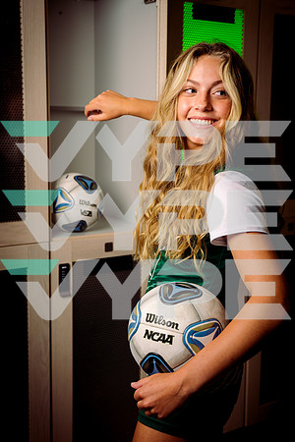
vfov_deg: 38.9
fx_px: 627
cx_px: 148
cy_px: 221
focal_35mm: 51
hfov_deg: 26.5
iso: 125
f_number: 5.6
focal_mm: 51
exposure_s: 1/250
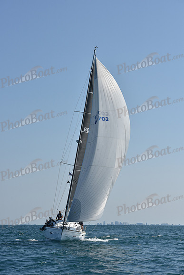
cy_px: 138
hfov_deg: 15.2
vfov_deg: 22.6
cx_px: 92
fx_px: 690
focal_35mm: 90
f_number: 8
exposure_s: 1/1600
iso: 250
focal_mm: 90
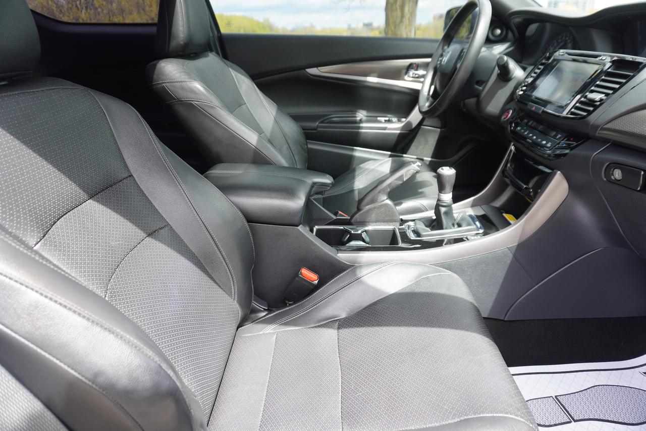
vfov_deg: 53.2
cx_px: 323
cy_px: 216
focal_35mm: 24
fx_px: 431
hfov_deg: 73.7
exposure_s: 1/80
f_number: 4.5
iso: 100
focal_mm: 16
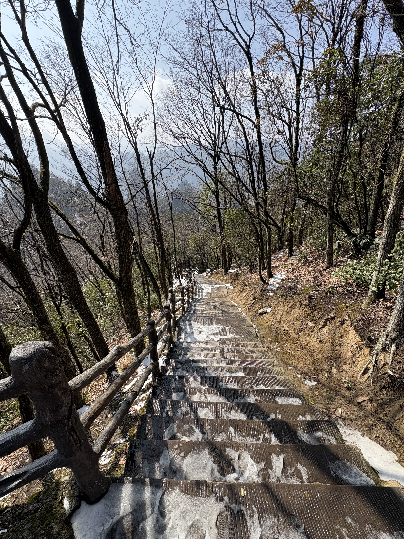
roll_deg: -3.7
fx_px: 218
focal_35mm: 14
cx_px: 202
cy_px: 270
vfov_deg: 102.1
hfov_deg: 85.7
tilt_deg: -28.8
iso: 40
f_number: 2.2
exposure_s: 1/763
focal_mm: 2.22
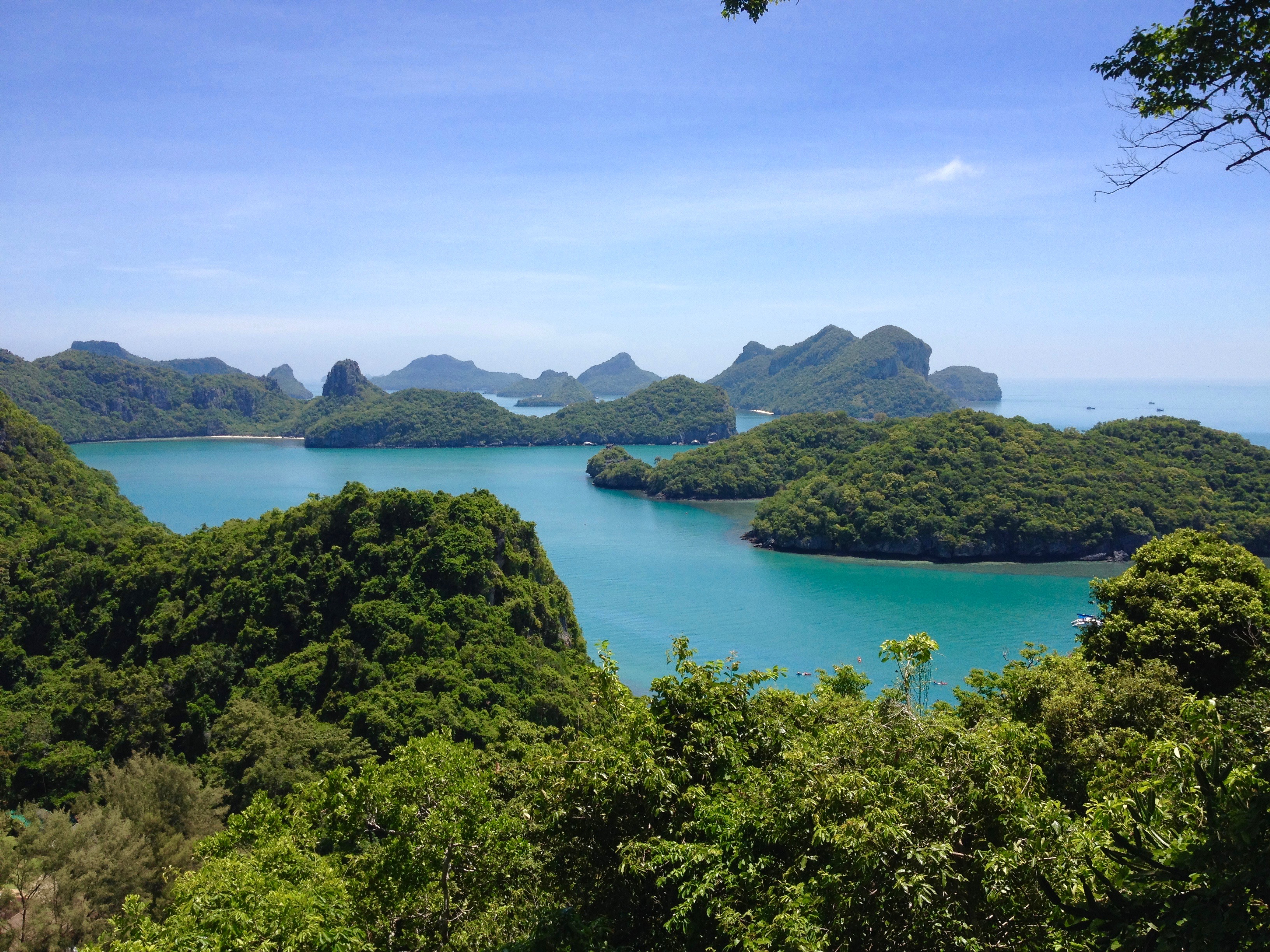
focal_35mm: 35
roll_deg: +0.8
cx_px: 635
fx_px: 1284
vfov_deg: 40.7
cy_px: 476
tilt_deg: -8.0
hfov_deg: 52.6
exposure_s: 1/1672
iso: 50
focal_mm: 4.28
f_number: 2.4
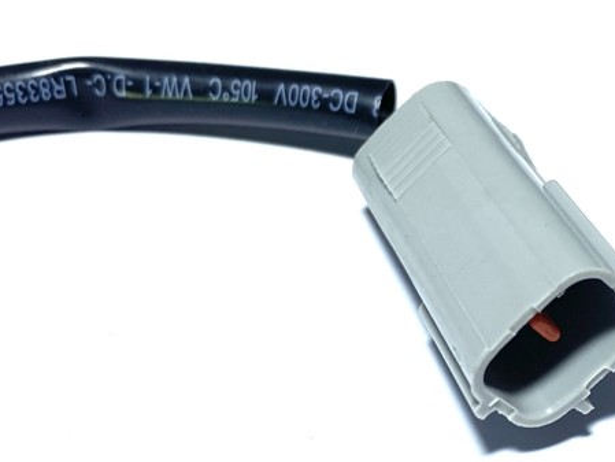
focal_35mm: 37
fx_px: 658
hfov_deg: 49.7
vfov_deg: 38.6
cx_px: 382
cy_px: 253
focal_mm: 4.25
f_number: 1.8
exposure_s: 1/100
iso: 32
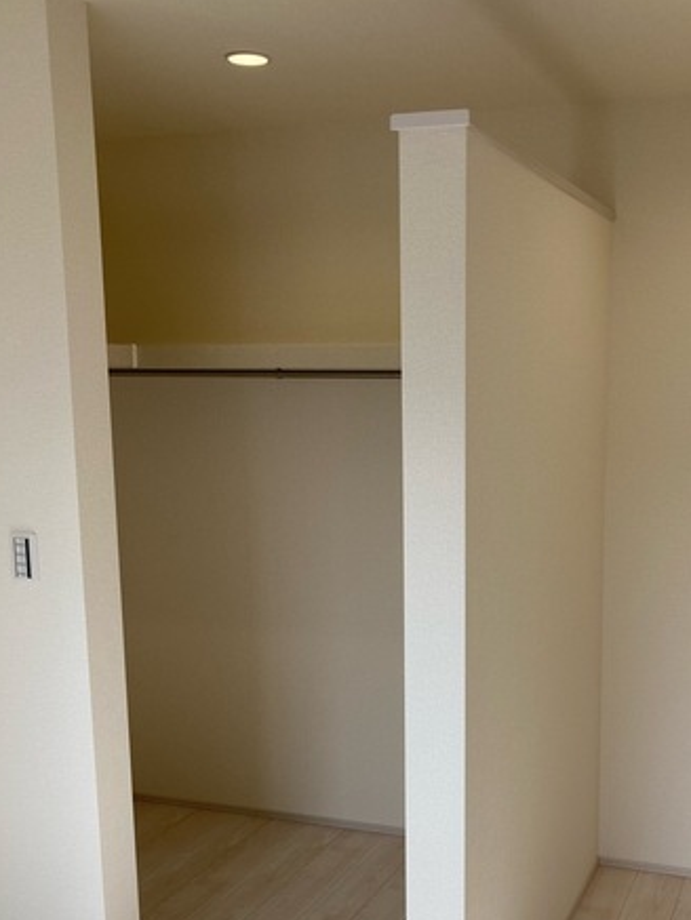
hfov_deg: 34.7
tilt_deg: -10.1
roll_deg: -0.3
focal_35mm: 41
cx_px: 480
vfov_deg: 45.5
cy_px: 560
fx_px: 1091
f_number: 1.8
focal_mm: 3.99
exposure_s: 1/121
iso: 25
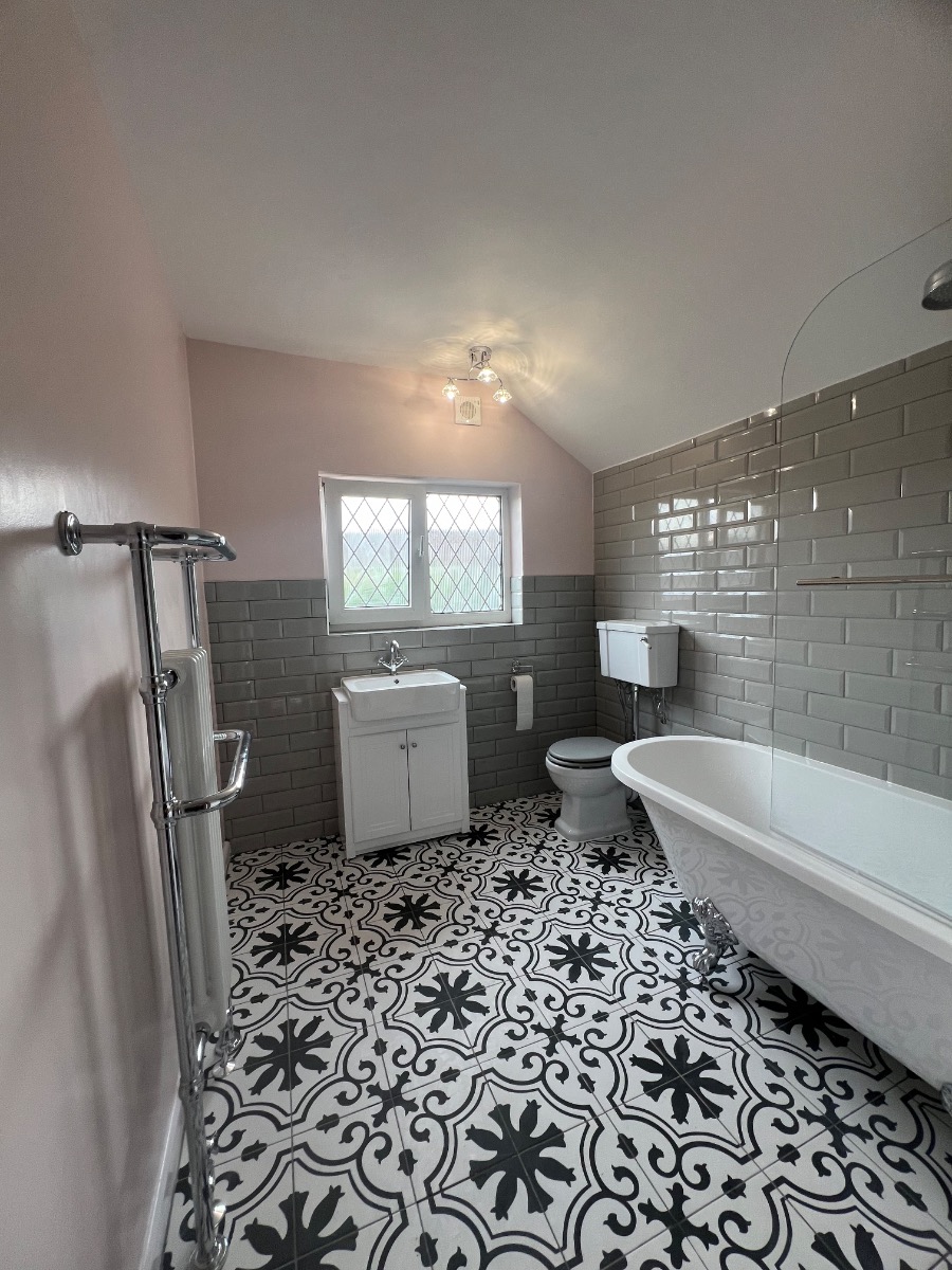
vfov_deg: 106.2
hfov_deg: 89.9
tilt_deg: -6.1
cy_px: 635
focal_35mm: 13
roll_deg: +1.6
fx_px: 477
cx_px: 476
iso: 64
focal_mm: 1.57
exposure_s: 1/99
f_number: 1.8
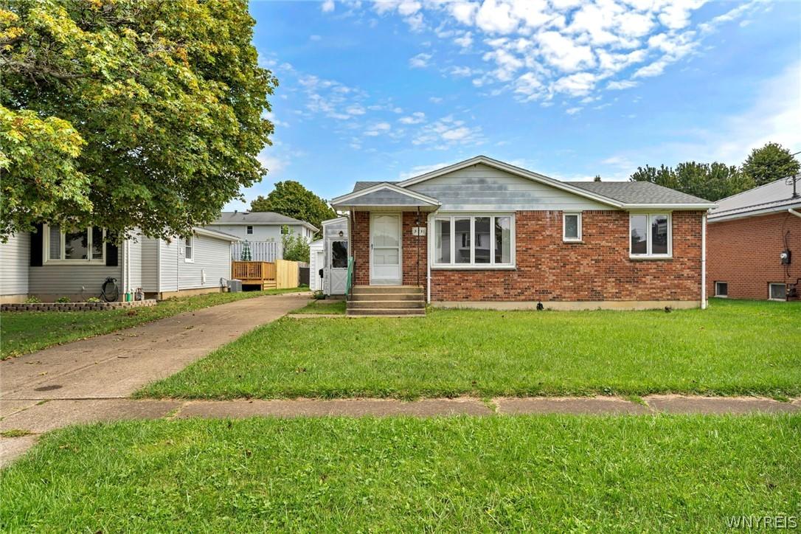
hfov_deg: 73.7
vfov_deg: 53.1
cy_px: 267
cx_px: 400
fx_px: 534
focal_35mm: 24
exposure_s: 1/160
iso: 100
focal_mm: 24
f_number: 8
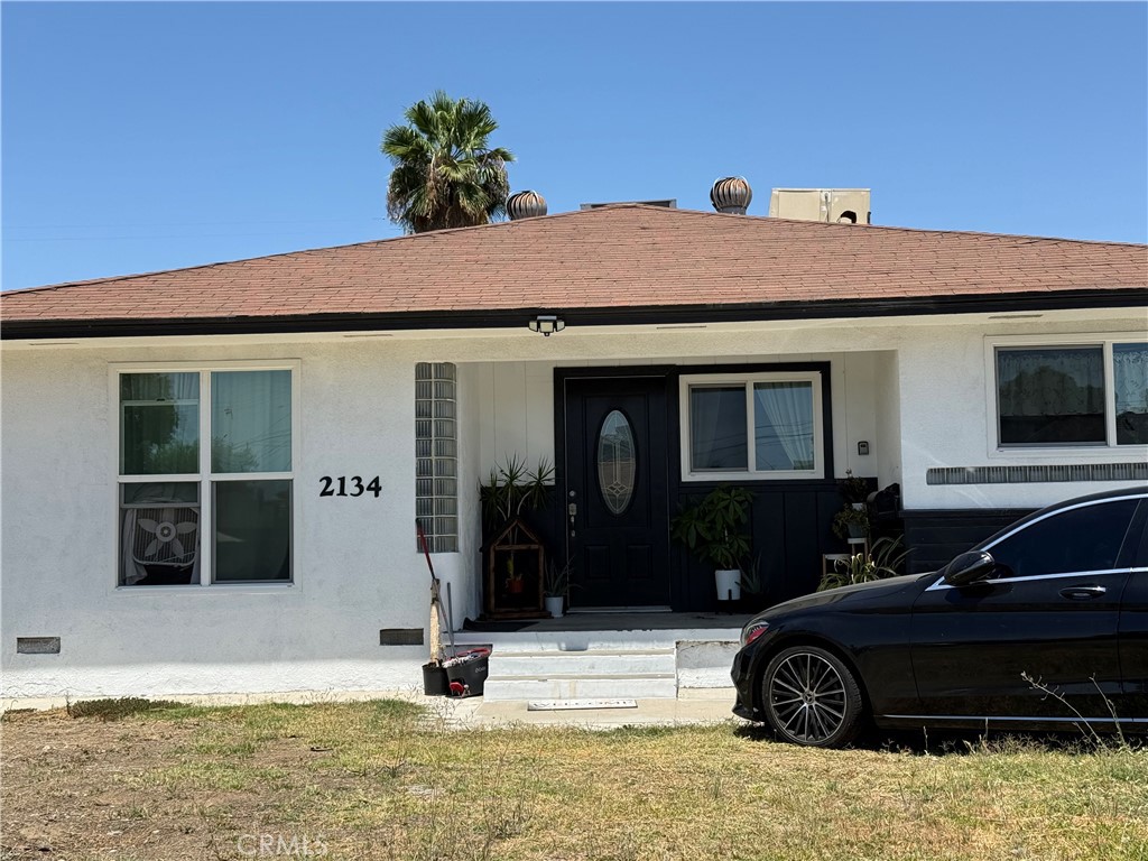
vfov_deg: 30.3
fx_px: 1592
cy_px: 430
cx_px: 574
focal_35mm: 48
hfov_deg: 39.7
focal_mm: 6.76
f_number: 1.78
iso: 80
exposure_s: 1/6024
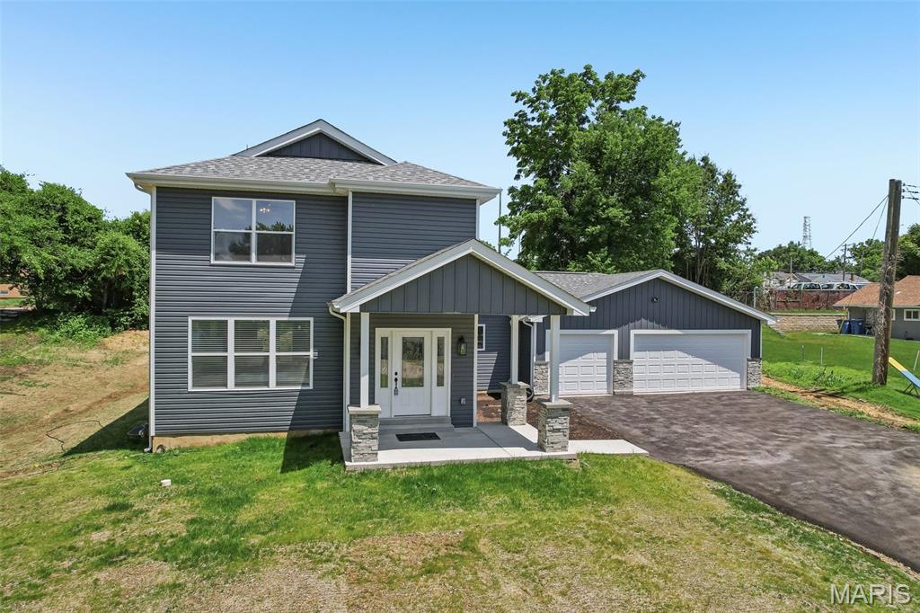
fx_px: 562
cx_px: 460
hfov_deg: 78.6
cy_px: 306
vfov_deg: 57.2
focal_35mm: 22
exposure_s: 1/2500
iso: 100
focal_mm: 8.4
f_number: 2.8
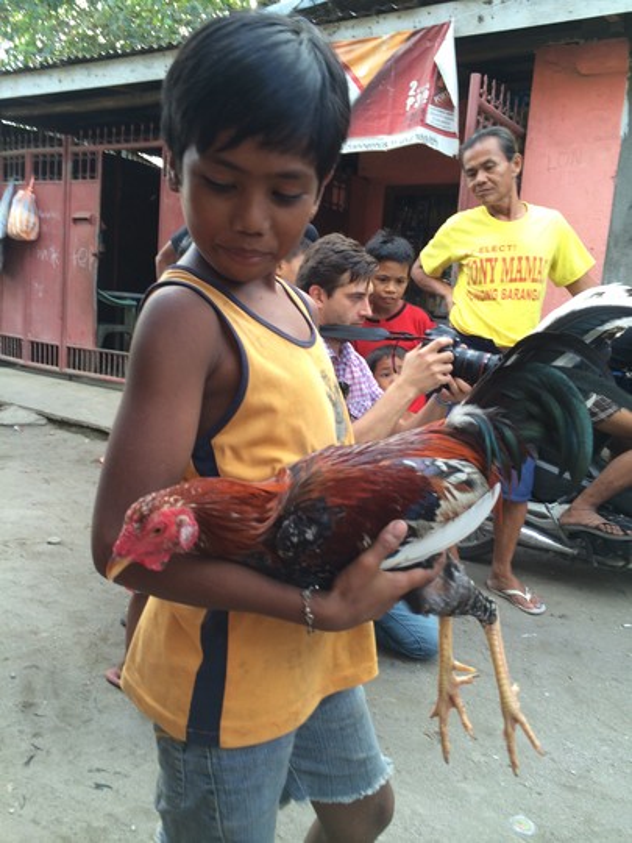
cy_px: 422
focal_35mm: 30
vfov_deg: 60.0
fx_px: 730
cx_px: 316
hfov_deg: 46.8
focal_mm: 4.12
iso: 40
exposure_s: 1/60
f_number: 2.2
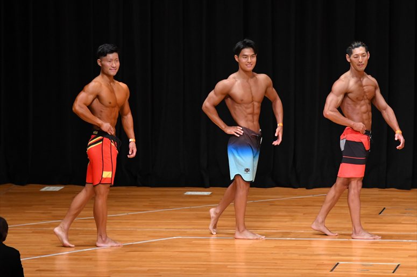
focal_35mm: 225
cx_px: 208
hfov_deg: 9.2
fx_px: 2605
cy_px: 138
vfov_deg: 6.1
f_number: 5.6
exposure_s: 1/400
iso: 4000
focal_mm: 150
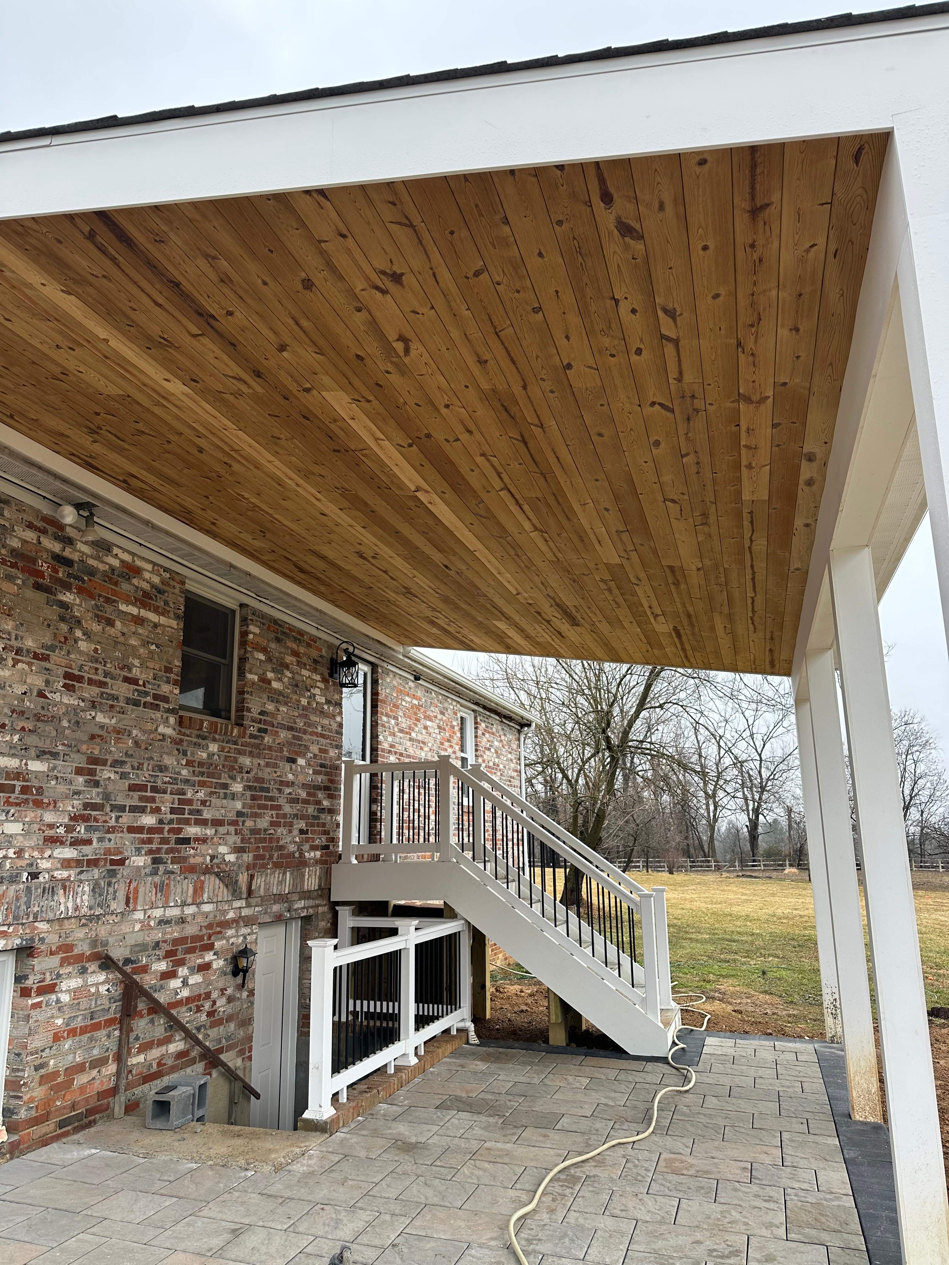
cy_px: 632
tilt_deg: +14.4
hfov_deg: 56.8
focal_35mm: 24
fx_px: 877
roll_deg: +0.5
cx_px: 474
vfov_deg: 71.6
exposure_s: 1/448
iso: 80
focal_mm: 6.86
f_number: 1.78
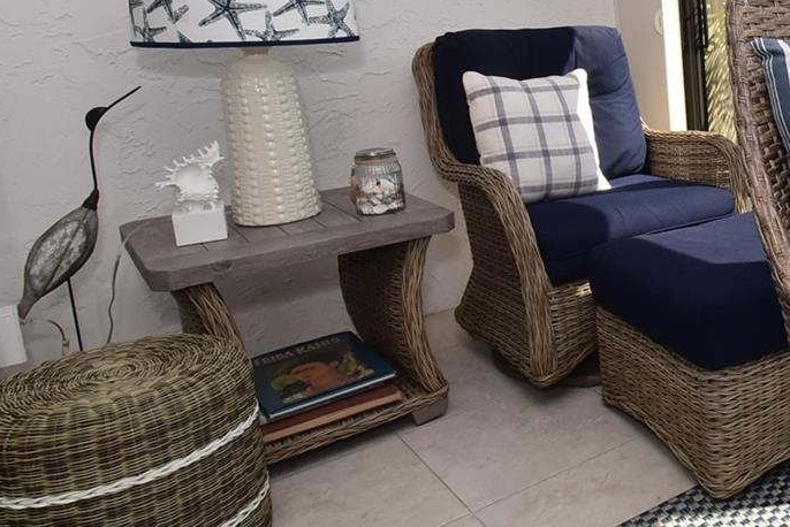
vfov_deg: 36.7
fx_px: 768
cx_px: 835
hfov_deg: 44.0
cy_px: 110
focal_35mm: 35
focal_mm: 10
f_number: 10
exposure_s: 1/200
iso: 400
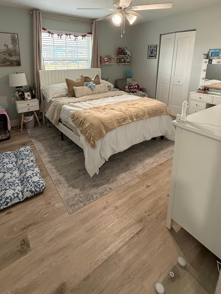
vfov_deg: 81.7
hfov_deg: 68.5
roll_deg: +0.3
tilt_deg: -13.2
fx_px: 162
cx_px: 98
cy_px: 97
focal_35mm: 19
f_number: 2.2
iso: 320
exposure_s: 1/120
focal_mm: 2.22
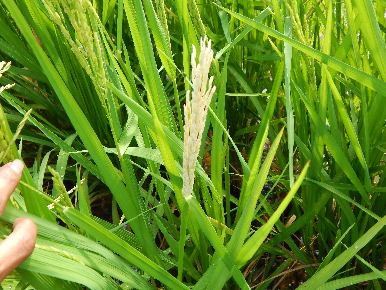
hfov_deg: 49.0
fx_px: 424
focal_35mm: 38
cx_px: 193
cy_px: 145
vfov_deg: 37.7
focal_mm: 6.8
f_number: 3.4
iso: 125
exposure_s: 1/200
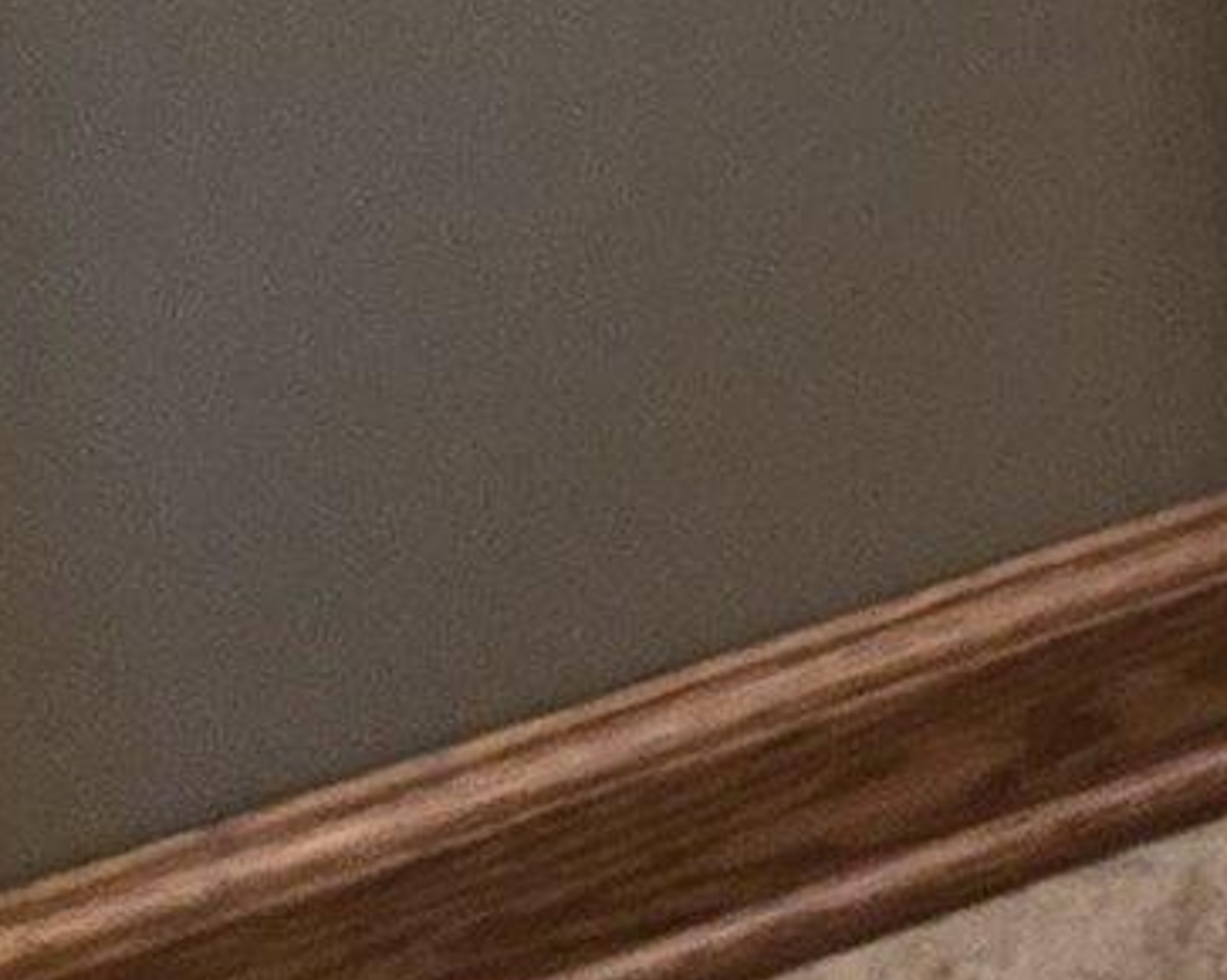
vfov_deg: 6.7
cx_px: 3316
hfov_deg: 8.8
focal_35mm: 190
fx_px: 6896
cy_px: -2710
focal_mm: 5.4
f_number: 1.8
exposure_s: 1/60
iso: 800
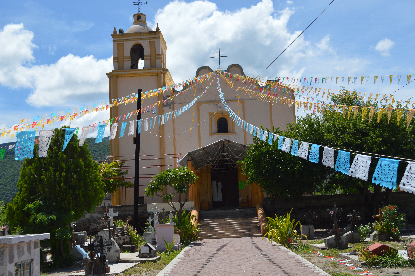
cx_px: 208
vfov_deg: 31.8
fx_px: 484
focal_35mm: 42
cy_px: 138
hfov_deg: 46.4
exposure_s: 1/1600
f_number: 6.3
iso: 400
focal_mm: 28
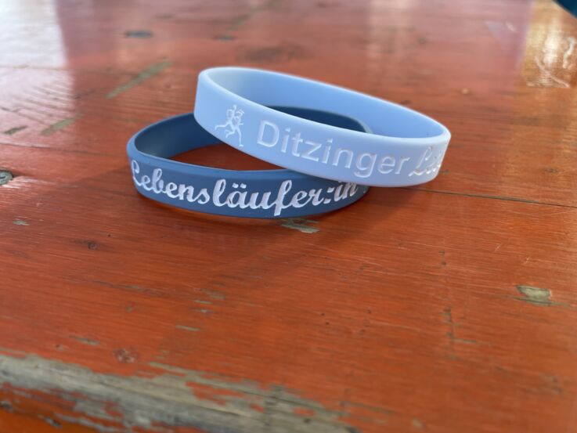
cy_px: 216
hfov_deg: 67.3
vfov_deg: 53.1
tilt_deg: -32.3
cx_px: 288
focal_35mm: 26
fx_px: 433
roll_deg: +3.1
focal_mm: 4.2
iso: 32
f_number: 1.6
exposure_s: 1/159
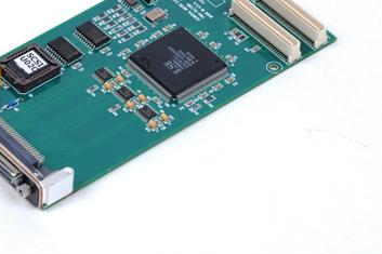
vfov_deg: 5.1
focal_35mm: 268
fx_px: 2841
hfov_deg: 7.7
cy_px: 69
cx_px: 108
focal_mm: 105
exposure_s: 1/200
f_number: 14
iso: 400
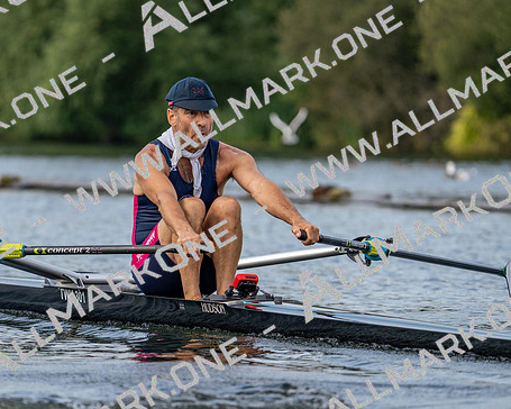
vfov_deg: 4.1
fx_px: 5702
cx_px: 203
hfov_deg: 5.1
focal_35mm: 377
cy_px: 216
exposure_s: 1/1600
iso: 500
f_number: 6.3
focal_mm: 315
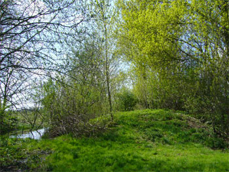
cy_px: 86
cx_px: 114
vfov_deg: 40.7
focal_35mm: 35
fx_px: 232
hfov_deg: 52.6
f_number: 5.6
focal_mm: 5.8
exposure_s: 1/320
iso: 100
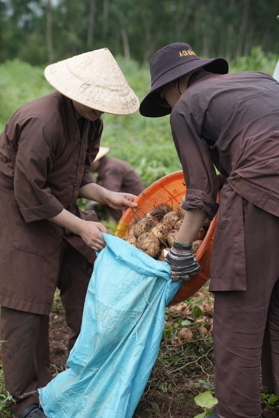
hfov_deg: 15.5
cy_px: 209
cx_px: 140
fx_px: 1023
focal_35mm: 88
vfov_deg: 23.1
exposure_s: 1/1250
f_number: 4
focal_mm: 88
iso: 400
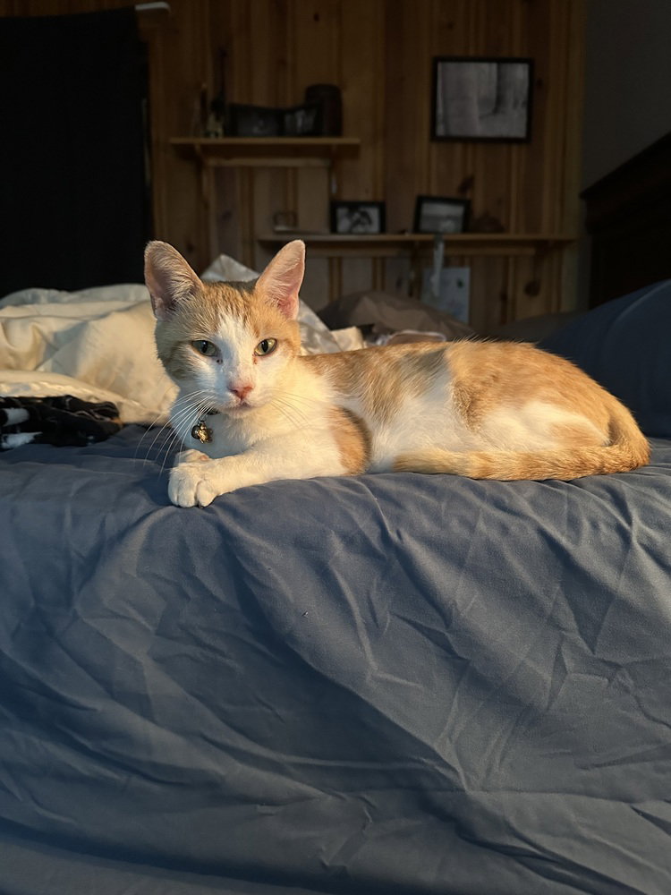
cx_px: 336
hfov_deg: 56.8
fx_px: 620
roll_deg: -1.1
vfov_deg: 71.6
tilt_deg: -7.7
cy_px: 448
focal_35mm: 24
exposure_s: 1/30
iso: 800
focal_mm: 6.86
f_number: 1.78
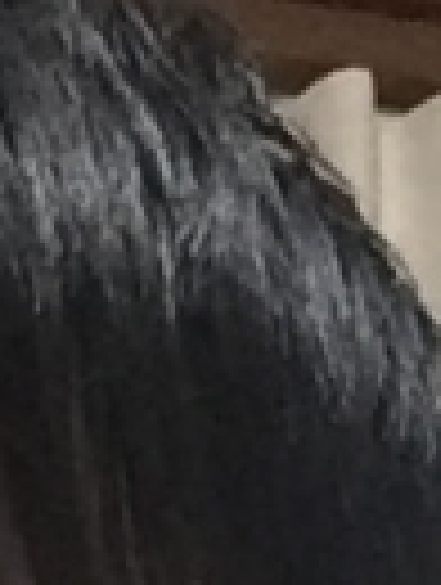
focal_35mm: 244
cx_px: -162
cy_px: 1102
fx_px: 4131
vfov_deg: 7.8
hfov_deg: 6.1
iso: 250
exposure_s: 1/17
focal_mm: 2.65
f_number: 2.2
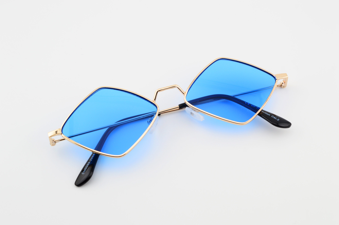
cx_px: 170
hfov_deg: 33.4
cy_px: 112
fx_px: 564
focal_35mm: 60
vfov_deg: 22.6
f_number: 11
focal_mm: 40
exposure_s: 1/125
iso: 200
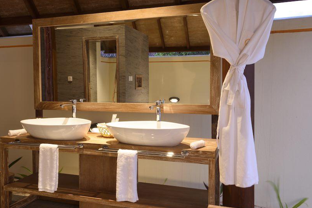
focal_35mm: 36
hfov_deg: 52.7
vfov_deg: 36.8
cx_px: 123
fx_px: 312
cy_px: 97
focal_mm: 29
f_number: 16
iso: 100
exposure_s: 2
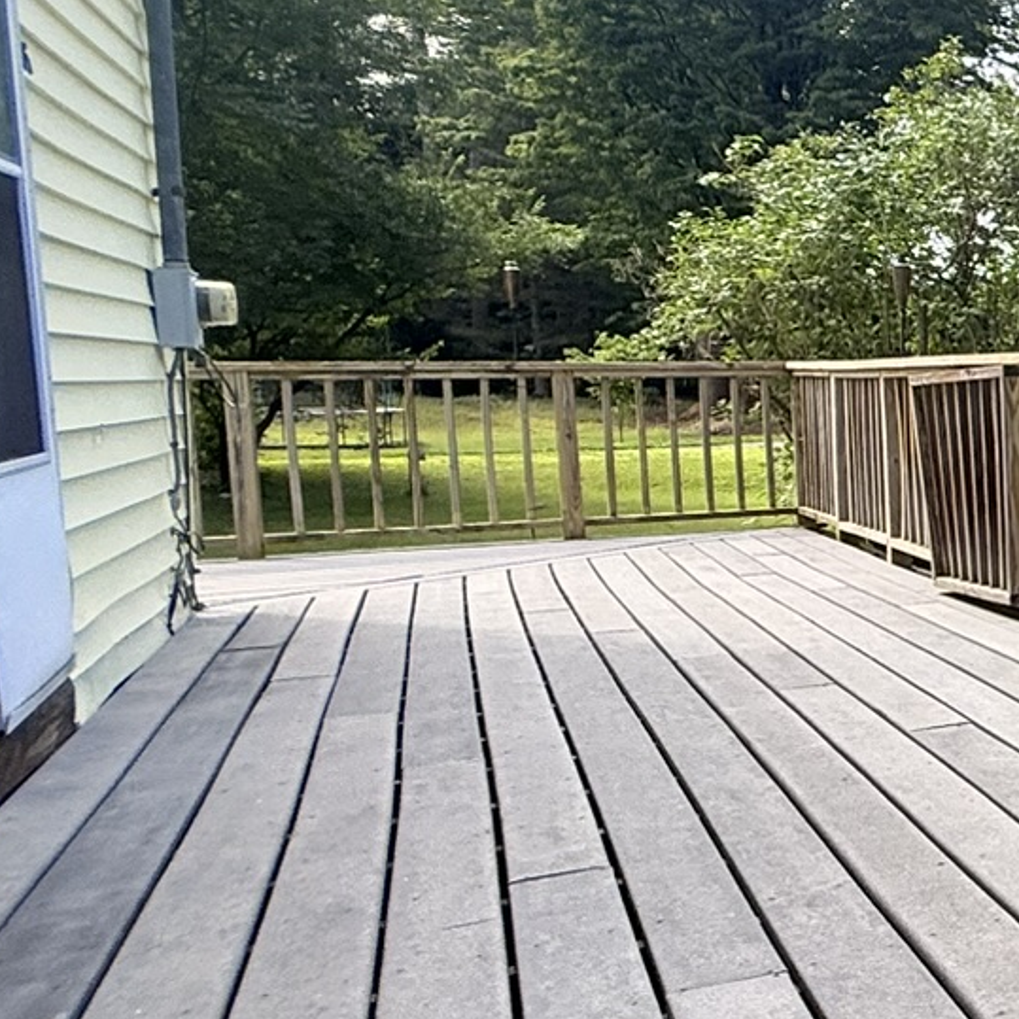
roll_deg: -0.2
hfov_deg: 21.8
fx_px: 1565
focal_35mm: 47
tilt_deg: -4.1
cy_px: 480
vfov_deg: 36.0
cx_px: 1851
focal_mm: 2.22
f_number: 2.2
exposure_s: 1/602
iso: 64
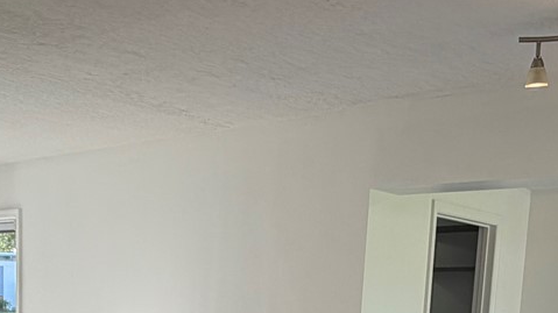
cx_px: 266
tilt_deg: -7.9
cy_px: 407
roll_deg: -2.7
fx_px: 754
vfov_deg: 21.3
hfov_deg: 40.6
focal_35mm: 51
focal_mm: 2.22
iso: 80
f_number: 2.2
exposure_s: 1/120
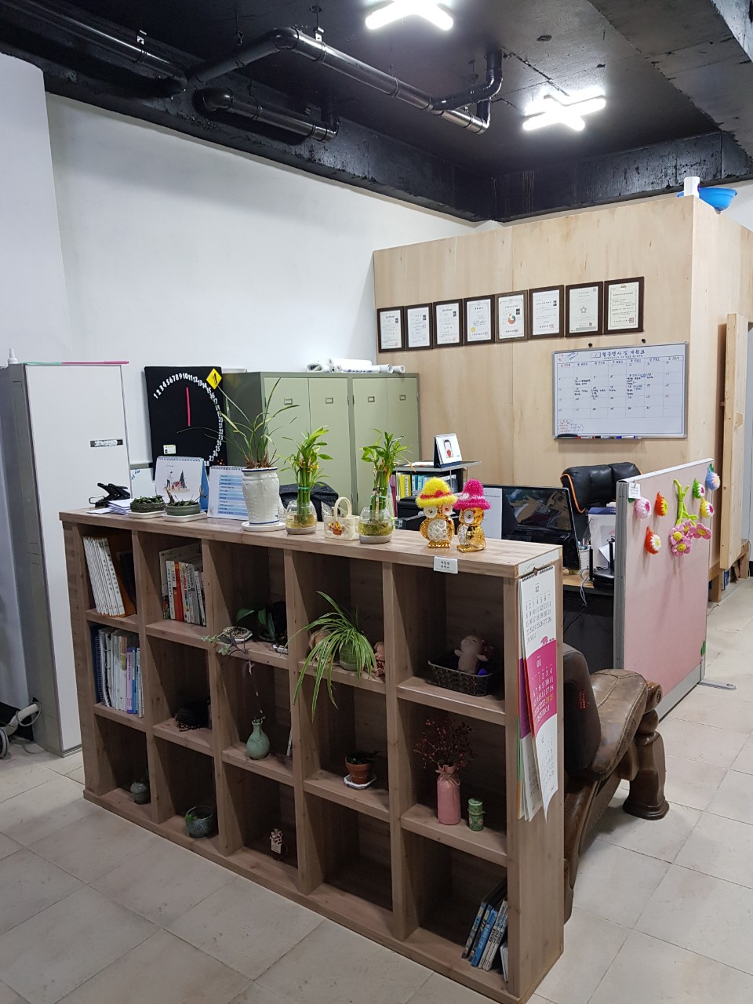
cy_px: 502
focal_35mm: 26
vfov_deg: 67.3
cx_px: 376
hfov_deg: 53.1
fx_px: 754
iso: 160
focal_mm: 4.3
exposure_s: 1/30
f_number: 1.7
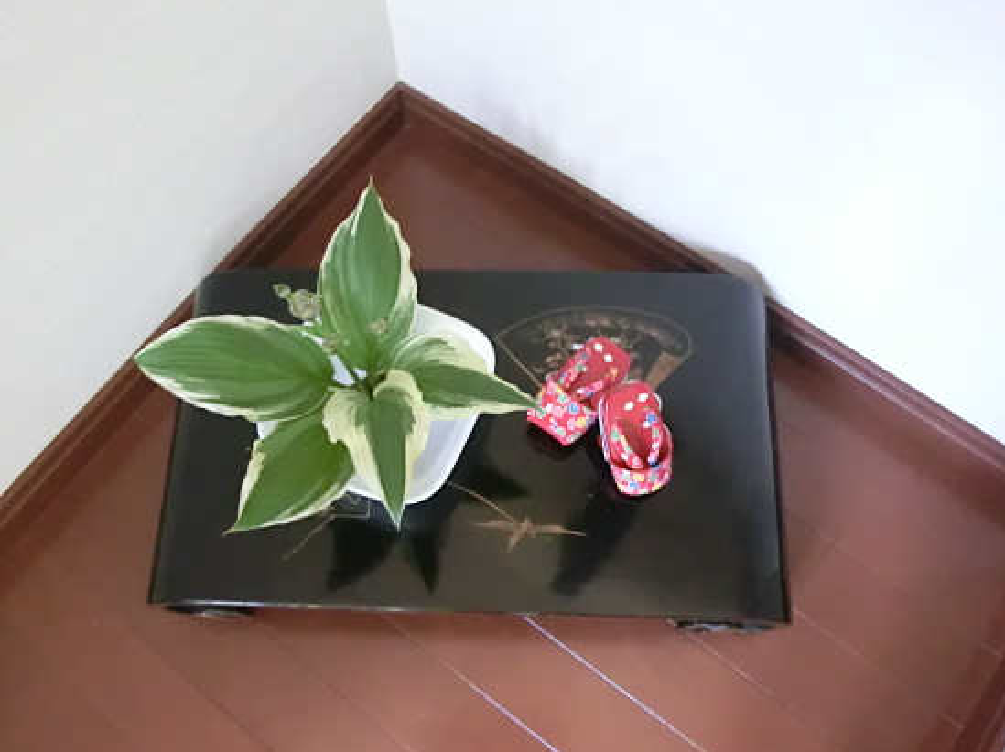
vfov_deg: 49.6
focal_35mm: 28
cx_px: 454
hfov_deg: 63.3
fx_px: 812
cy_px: 406
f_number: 3
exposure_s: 1/15
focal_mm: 4.24
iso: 800
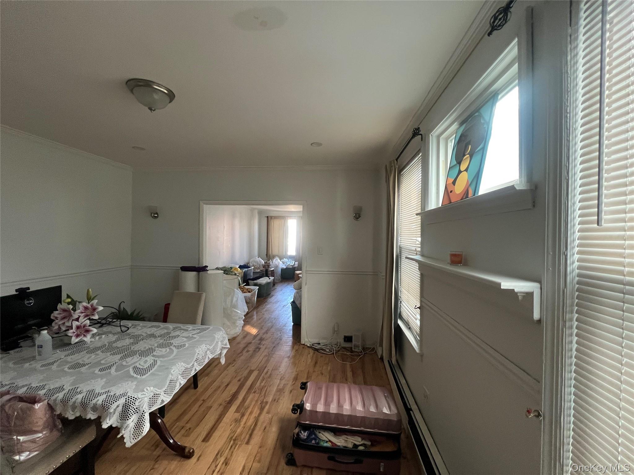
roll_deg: -0.8
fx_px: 238
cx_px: 317
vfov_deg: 89.9
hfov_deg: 106.2
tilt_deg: +0.3
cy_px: 238
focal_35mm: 13
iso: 250
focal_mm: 1.57
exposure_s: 1/62
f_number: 1.8
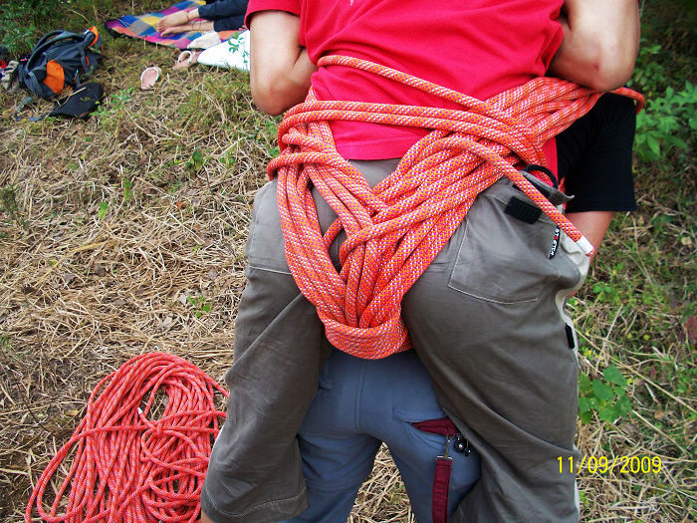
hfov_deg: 52.6
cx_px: 348
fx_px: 705
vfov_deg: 40.7
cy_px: 262
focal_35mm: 35
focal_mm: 6.3
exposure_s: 1/250
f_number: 3.1
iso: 80
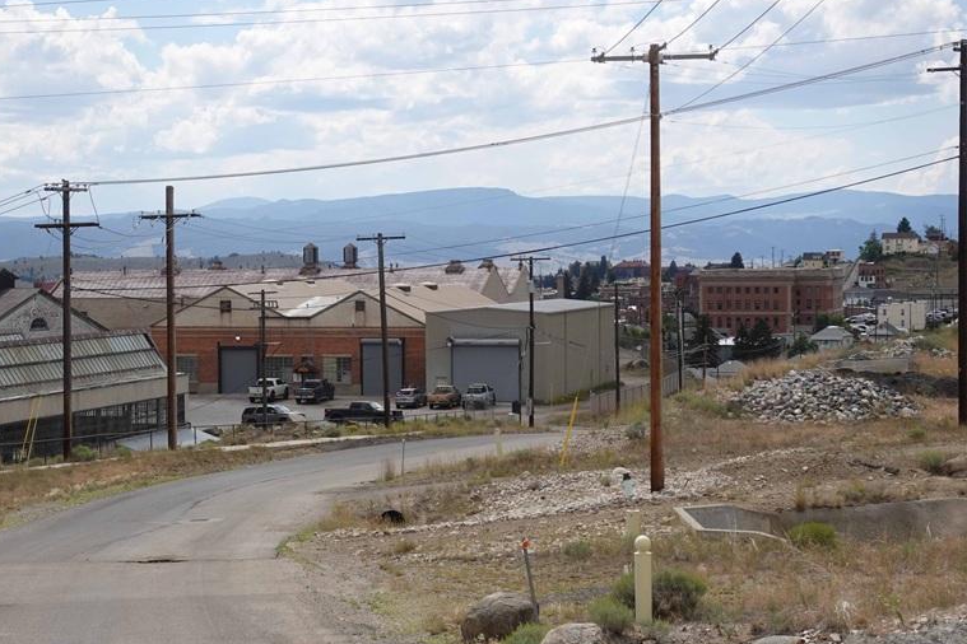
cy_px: 339
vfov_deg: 16.3
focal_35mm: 84
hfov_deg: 24.2
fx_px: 2256
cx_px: 452
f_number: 2.8
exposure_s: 1/320
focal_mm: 21.79
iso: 125
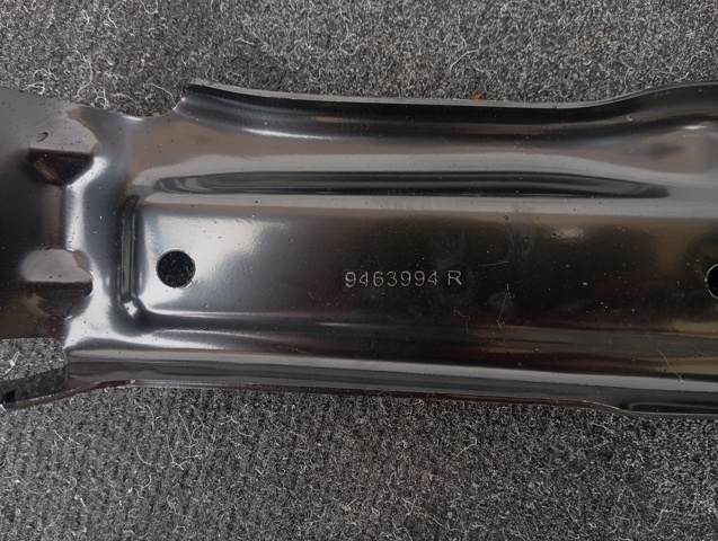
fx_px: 582
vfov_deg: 49.9
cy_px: 270
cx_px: 359
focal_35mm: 28
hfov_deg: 63.4
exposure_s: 1/33.3
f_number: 1.8
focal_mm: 4.22
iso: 201
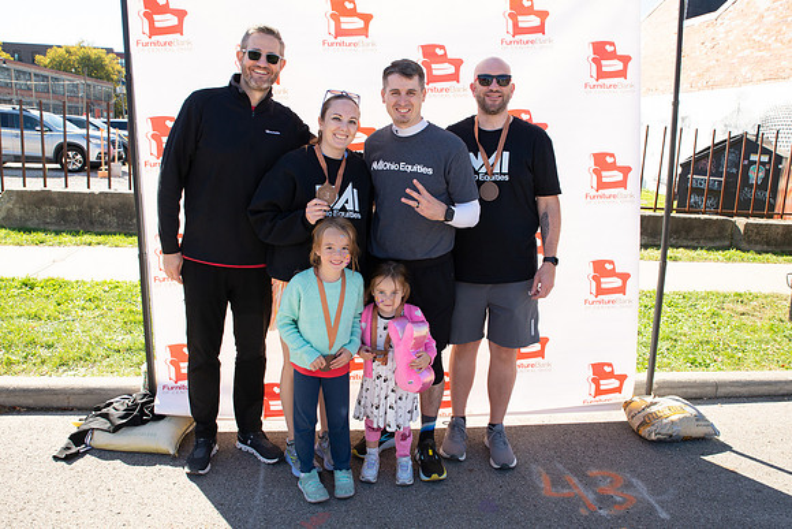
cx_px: 406
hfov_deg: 67.1
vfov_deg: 47.7
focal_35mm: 27
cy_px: 263
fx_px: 597
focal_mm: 24
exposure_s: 1/250
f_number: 9
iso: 500
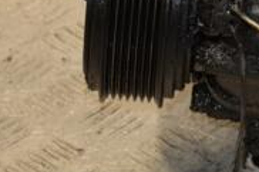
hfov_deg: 7.9
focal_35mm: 257
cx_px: 332
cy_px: 14
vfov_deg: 5.3
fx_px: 1847
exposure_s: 1/160
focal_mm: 52
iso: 800
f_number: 5
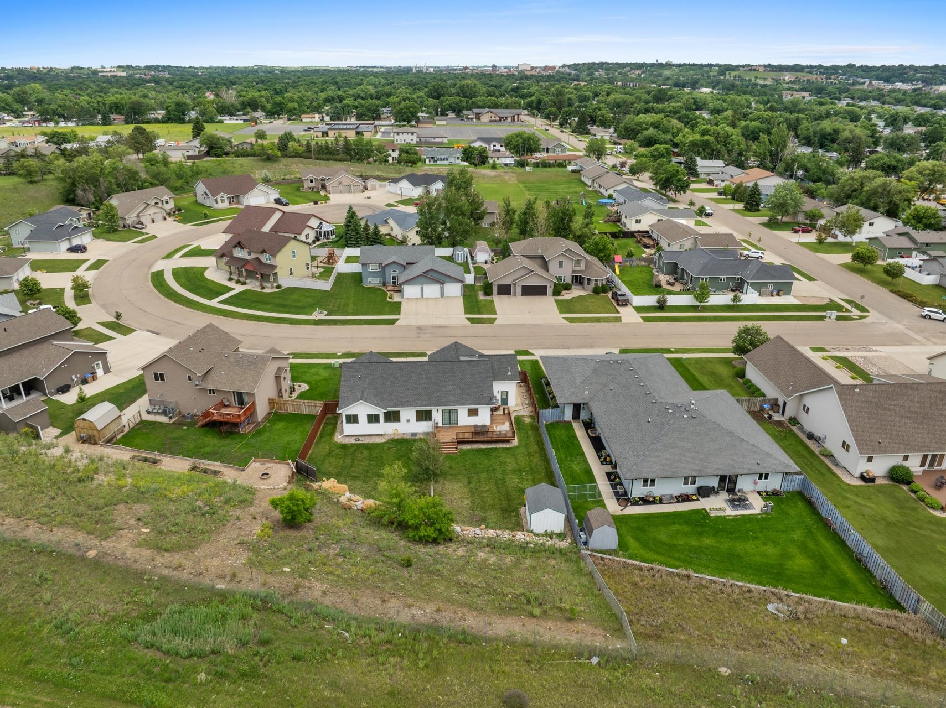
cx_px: 473
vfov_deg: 56.8
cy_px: 354
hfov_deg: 71.6
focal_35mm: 24
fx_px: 656
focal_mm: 12.29
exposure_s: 1/400
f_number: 7.1
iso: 100
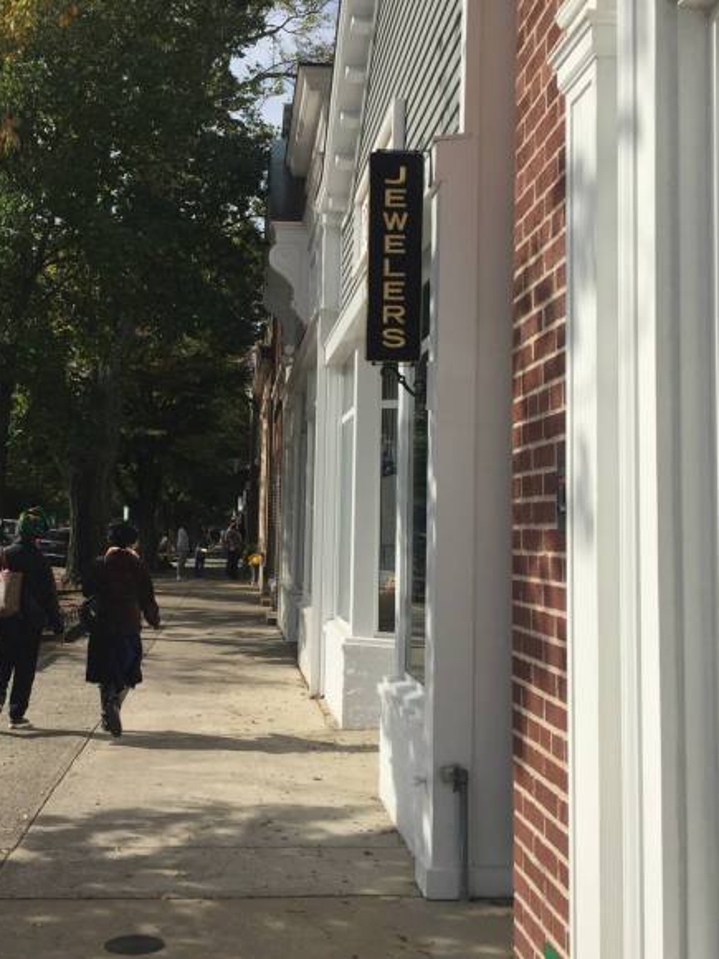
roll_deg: -1.2
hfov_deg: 35.7
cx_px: 248
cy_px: 423
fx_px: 1108
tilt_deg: +7.4
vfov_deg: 46.7
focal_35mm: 40
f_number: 2.2
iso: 32
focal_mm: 4.15
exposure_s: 1/2825
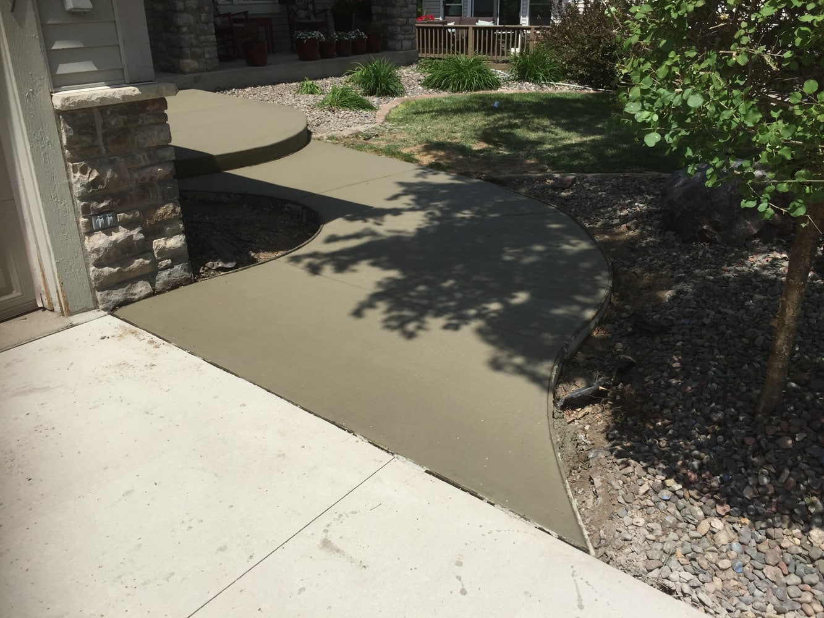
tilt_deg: -22.5
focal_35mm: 29
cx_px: 412
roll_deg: +0.0
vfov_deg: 48.2
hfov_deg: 61.7
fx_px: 690
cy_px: 309
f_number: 2.2
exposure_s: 1/3300
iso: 32
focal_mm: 4.15
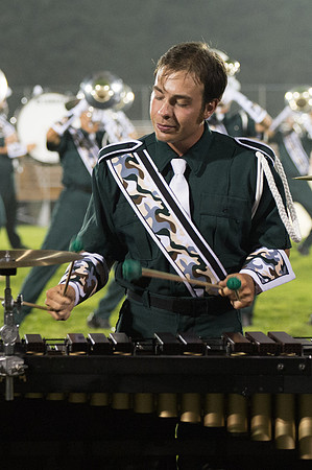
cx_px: 162
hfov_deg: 6.8
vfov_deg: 10.2
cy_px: 207
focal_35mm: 203
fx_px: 2639
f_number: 4.5
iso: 5000
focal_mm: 102
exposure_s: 1/160
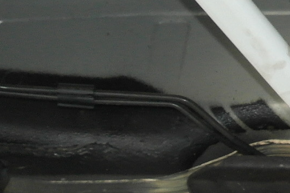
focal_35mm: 218
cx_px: 661
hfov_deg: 8.7
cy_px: -108
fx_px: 1756
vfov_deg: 6.2
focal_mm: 20
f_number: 3.5
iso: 400
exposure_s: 1/40
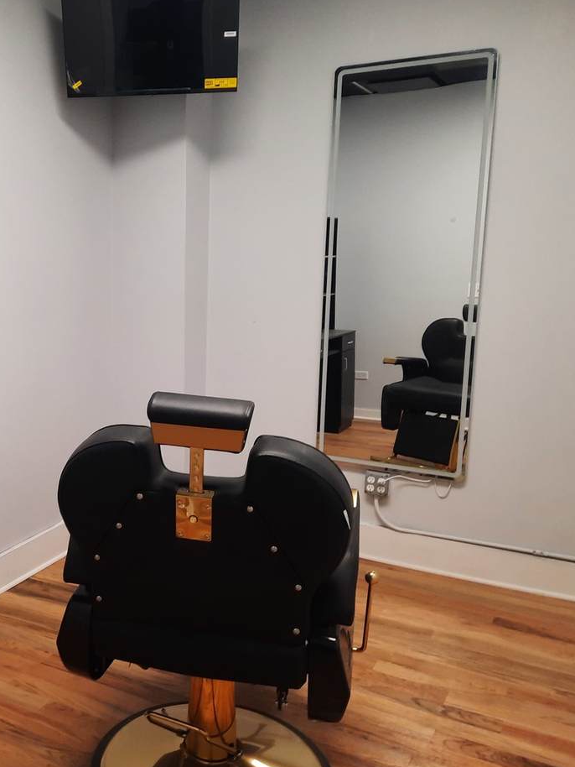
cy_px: 382
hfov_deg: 39.1
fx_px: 775
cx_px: 113
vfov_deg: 52.6
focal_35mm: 35
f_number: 2
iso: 125
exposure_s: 1/60
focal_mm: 4.6
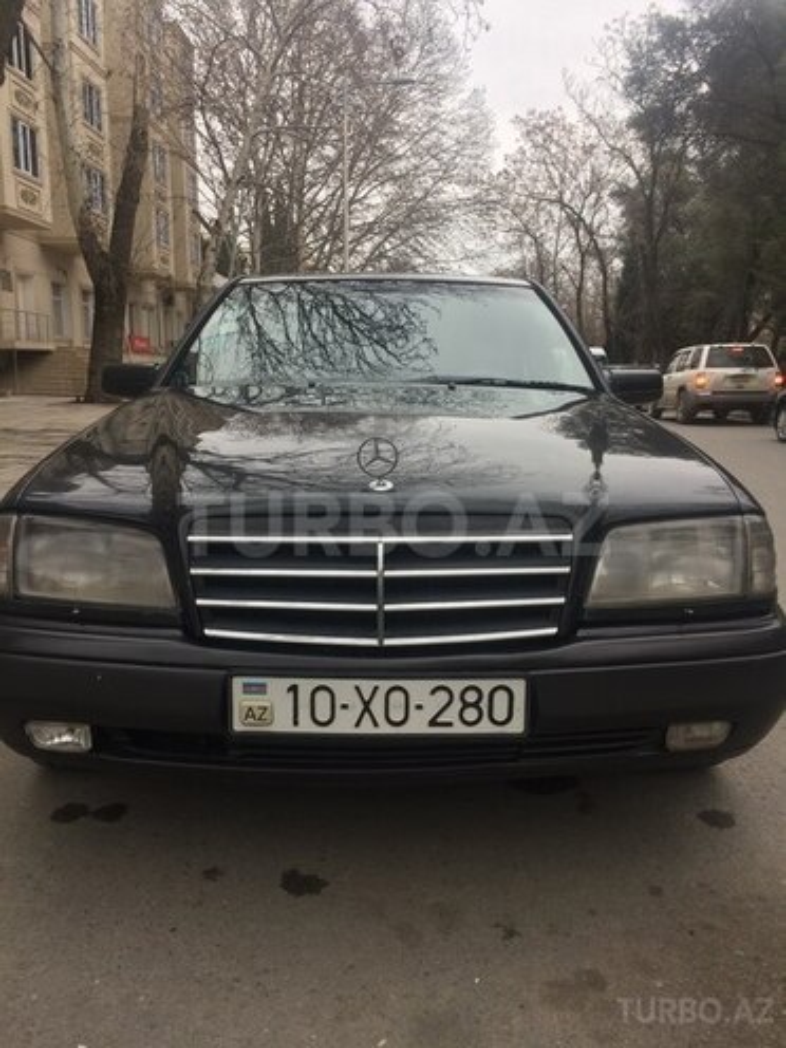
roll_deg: +0.2
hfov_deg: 48.2
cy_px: 524
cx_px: 393
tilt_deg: -11.5
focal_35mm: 29
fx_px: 878
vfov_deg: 61.7
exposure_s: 1/100
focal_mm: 4.15
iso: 32
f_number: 2.2
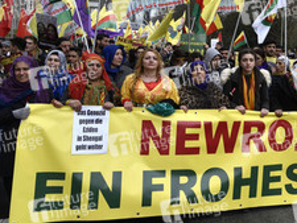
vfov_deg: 27.5
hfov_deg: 33.9
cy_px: 42
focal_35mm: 52
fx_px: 446
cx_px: 291
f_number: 8
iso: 400
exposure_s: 1/250
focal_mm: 27
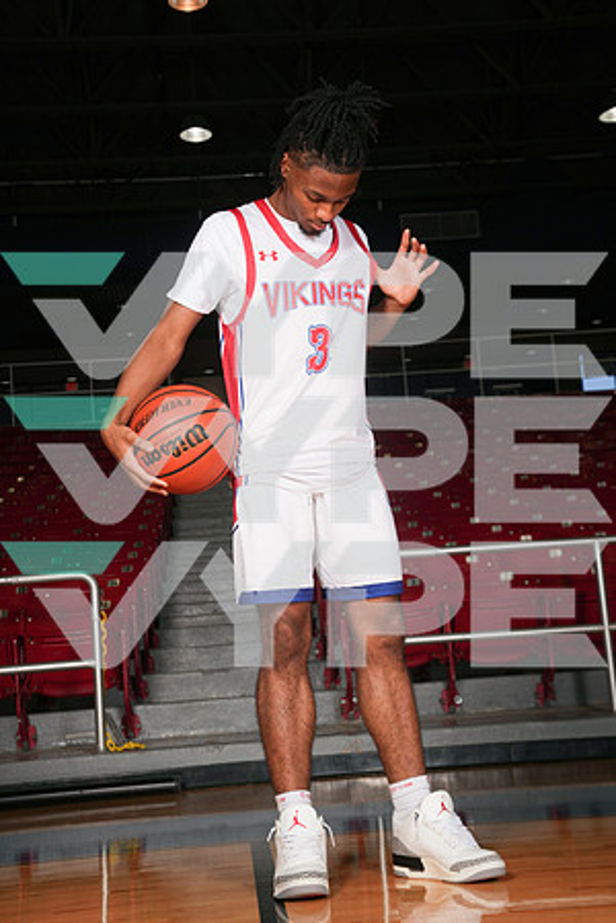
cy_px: 462
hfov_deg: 26.0
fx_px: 1335
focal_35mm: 52
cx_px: 308
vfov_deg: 38.2
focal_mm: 52
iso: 400
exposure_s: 1/200
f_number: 8
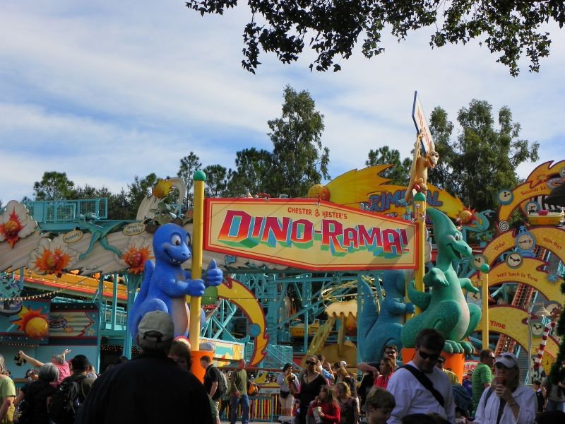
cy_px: 212
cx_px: 282
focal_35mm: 90
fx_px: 1469
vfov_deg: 16.4
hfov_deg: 21.8
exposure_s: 1/400
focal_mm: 16
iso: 64
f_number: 5.6
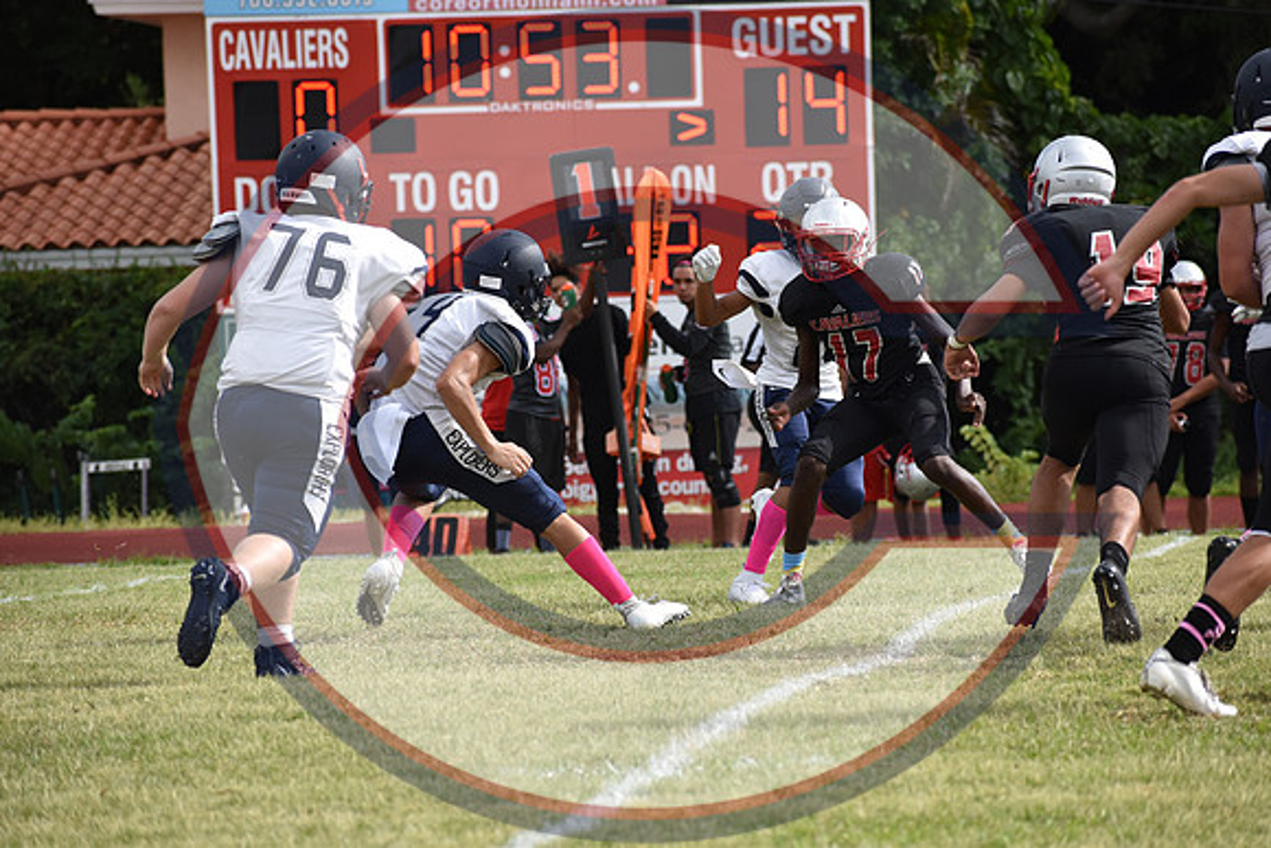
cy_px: 424
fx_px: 9269
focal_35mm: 262
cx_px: 636
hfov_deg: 7.8
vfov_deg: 5.2
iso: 400
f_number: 6.3
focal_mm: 175
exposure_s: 1/1600
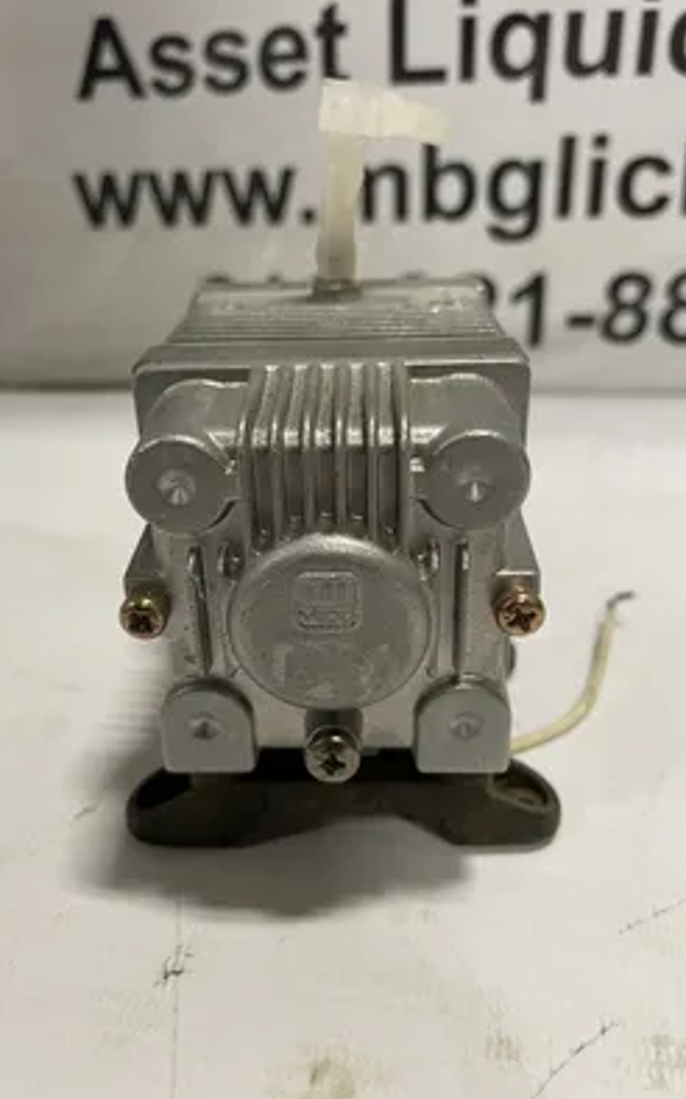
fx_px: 838
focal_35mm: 28
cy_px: 555
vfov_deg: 66.5
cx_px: 312
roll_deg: +0.5
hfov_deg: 44.5
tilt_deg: -27.8
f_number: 1.6
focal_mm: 4.2
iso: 160
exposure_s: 1/60
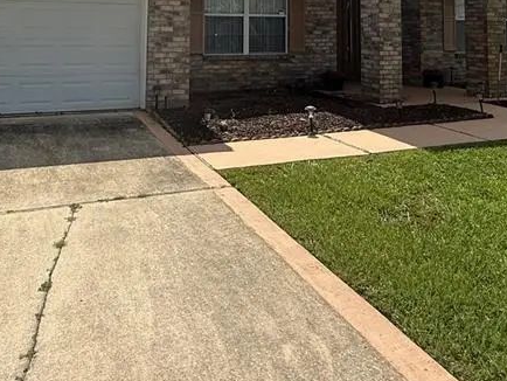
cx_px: 202
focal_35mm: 33
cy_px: -4
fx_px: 484
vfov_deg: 38.1
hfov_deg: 54.9
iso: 50
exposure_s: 1/2717
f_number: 2.2
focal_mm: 2.22
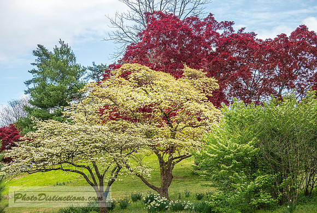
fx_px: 738
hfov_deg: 24.2
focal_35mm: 84
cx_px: 159
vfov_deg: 16.4
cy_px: 119
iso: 200
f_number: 2.8
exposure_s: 1/1250
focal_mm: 40
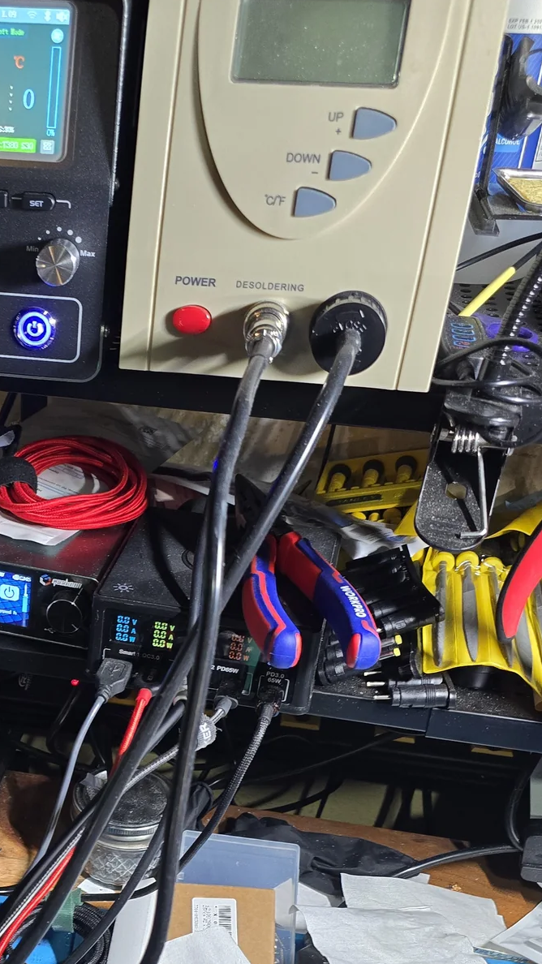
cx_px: -35
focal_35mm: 45
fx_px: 1150
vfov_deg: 43.4
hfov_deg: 24.9
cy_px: 770
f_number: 1.7
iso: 320
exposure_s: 1/42.5
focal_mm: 6.3
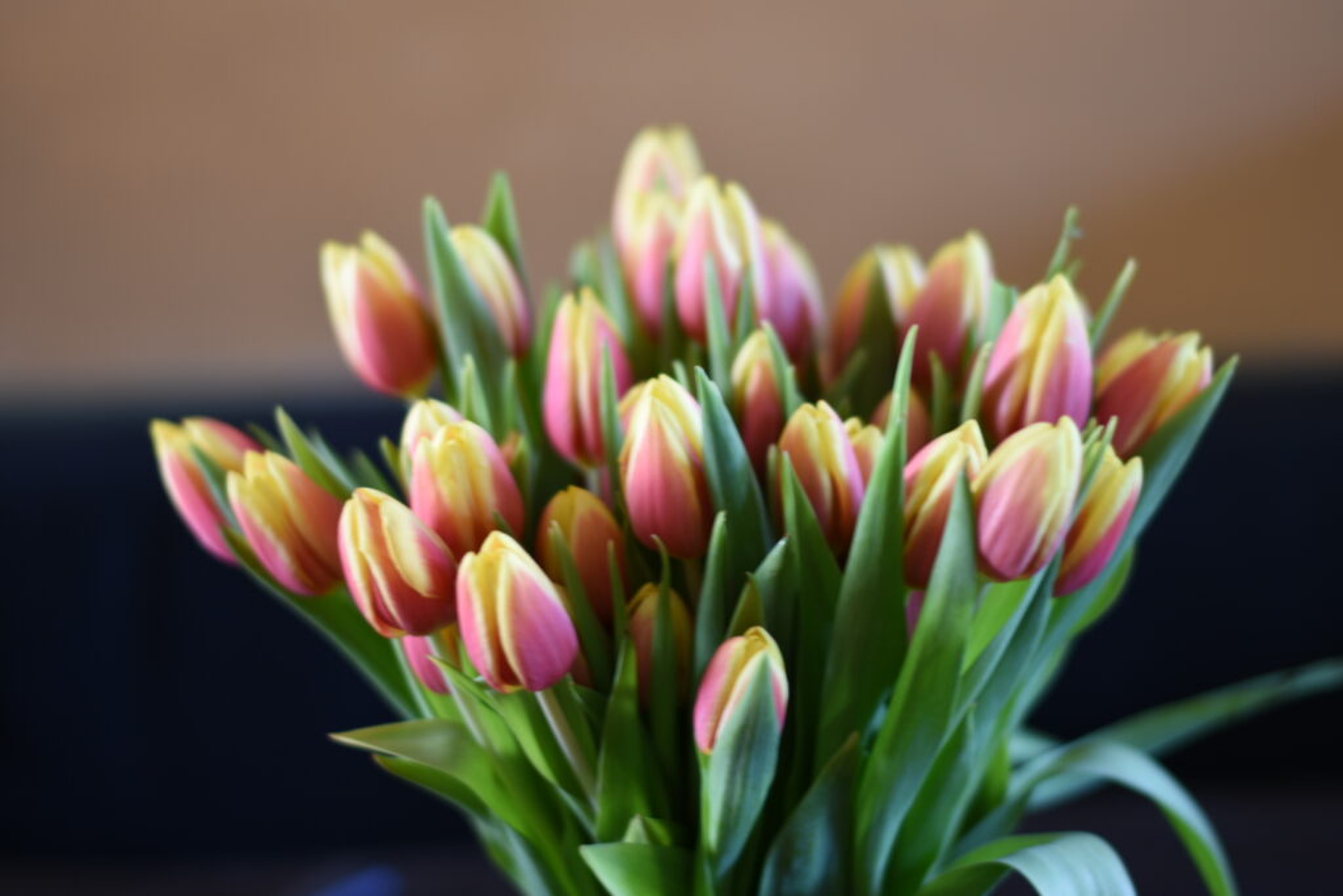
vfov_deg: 18.2
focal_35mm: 75
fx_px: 2798
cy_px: 448
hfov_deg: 27.0
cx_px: 672
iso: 100
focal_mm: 50
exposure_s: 1/8
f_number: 1.8
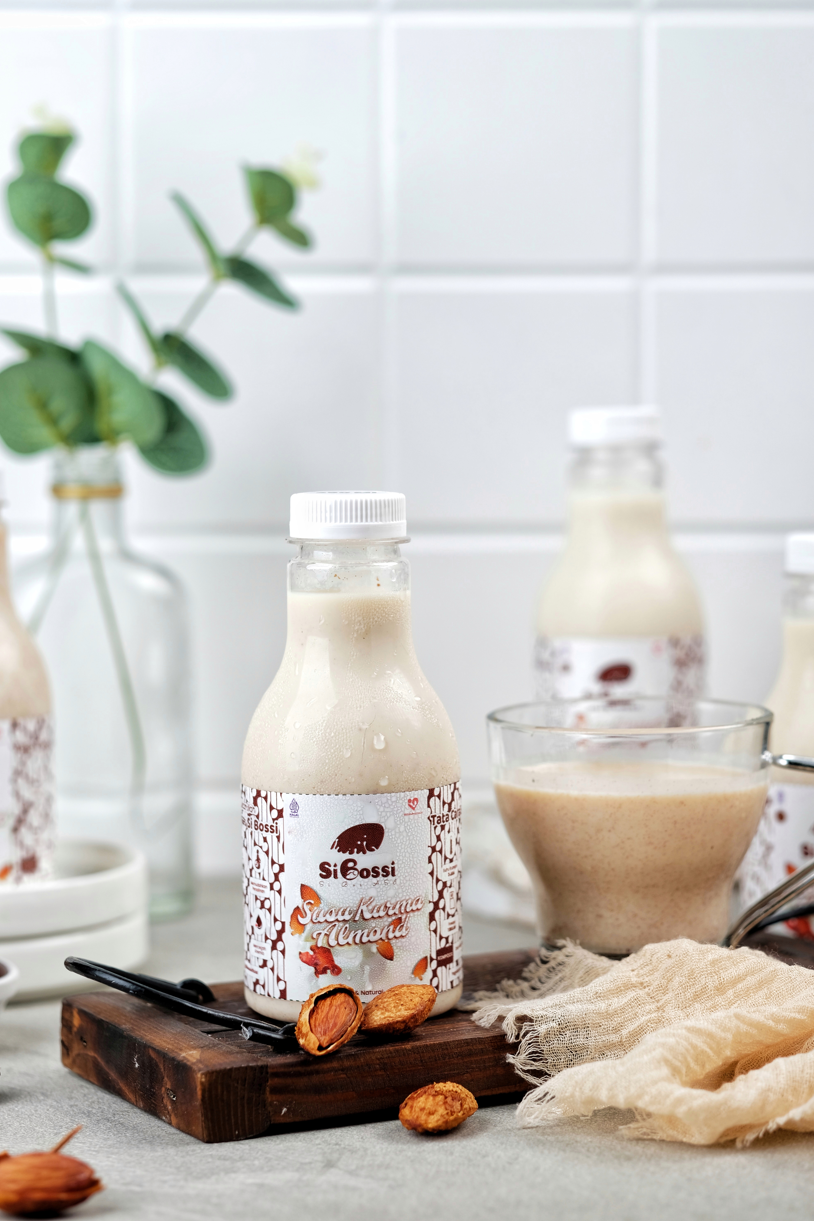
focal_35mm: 85
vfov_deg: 23.9
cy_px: 607
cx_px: 403
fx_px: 2883
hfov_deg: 16.1
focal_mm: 56
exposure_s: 1/100
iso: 100
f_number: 3.6
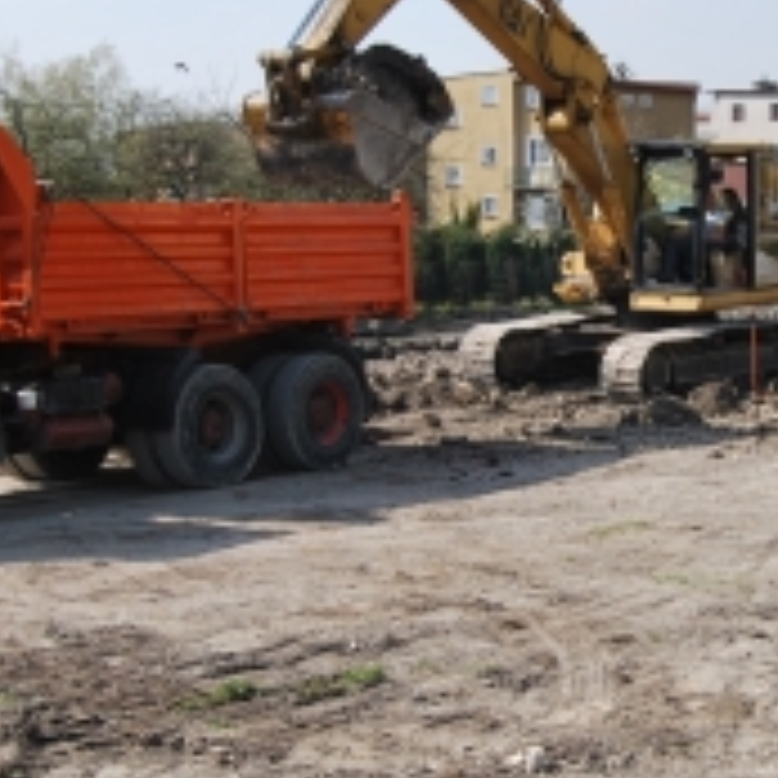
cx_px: 670
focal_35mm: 74
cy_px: 389
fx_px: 1882
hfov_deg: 22.9
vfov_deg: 23.4
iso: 100
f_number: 8
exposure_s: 1/250
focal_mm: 20
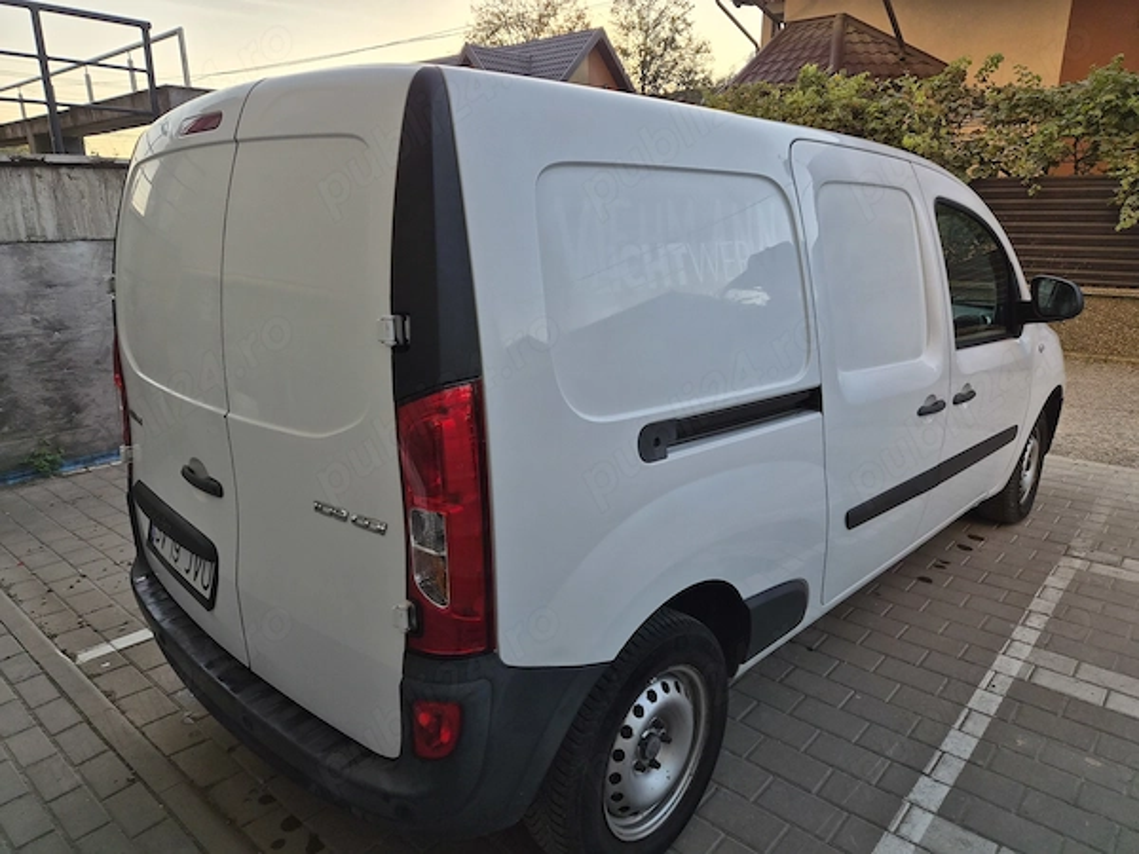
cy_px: 427
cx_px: 570
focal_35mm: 23
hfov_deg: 73.9
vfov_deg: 58.9
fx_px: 757
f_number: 1.8
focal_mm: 5.4
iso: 80
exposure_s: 1/1236
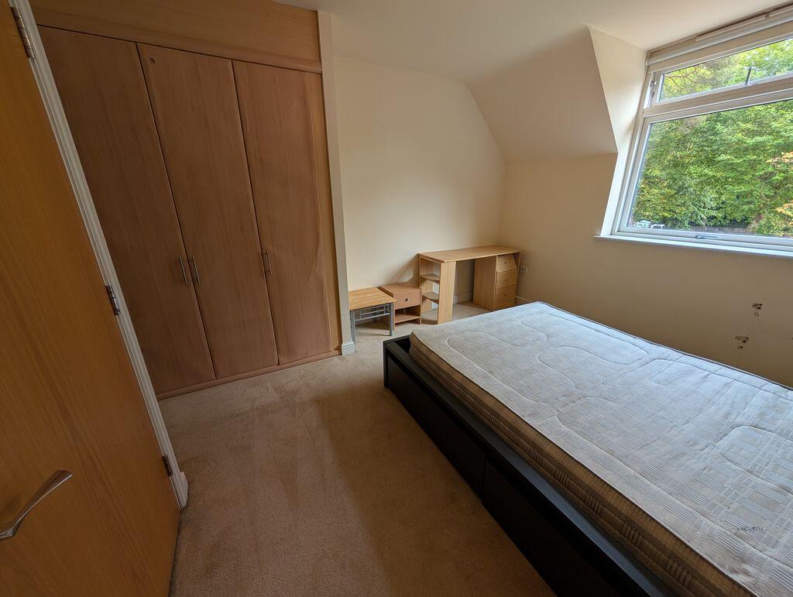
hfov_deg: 110.5
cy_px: 298
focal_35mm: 12
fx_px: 275
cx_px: 396
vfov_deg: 94.6
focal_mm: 2.02
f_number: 1.7
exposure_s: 1/154
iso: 45
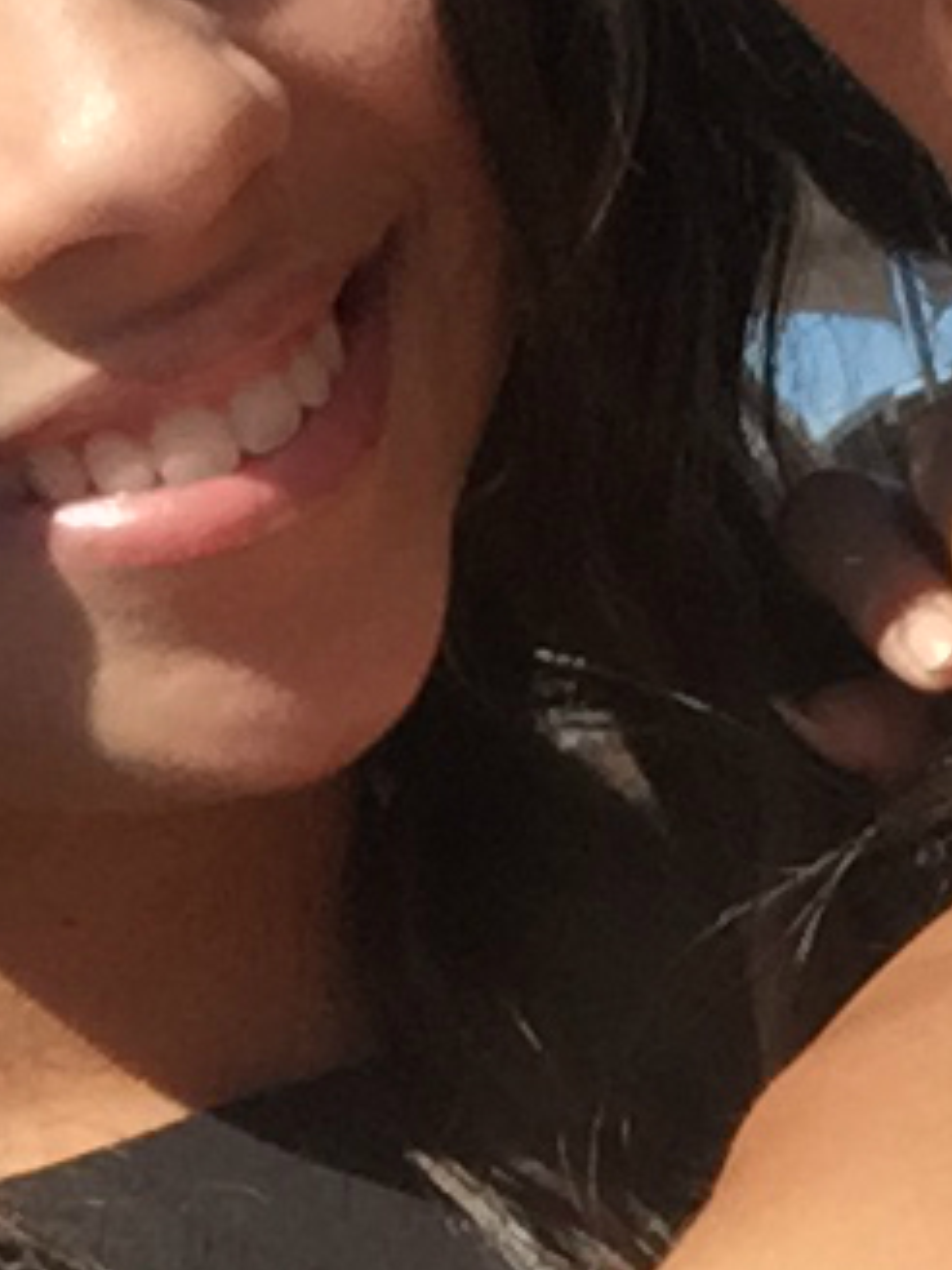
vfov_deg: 16.3
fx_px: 4437
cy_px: 767
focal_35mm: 121
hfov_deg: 12.1
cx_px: 1022
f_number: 2.2
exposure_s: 1/1353
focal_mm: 2.65
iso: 32
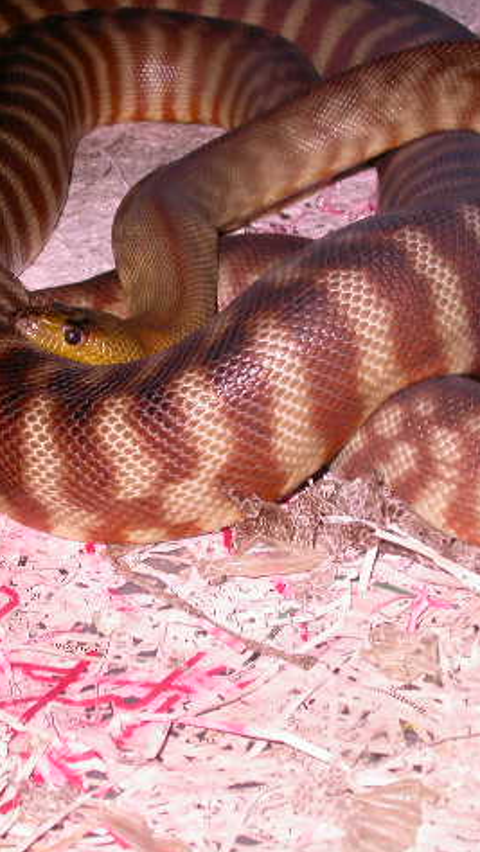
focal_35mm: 97
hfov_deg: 12.4
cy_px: 426
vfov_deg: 22.0
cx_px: 54
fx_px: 2192
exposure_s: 1/60.3
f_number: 3.2
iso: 100
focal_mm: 13.8
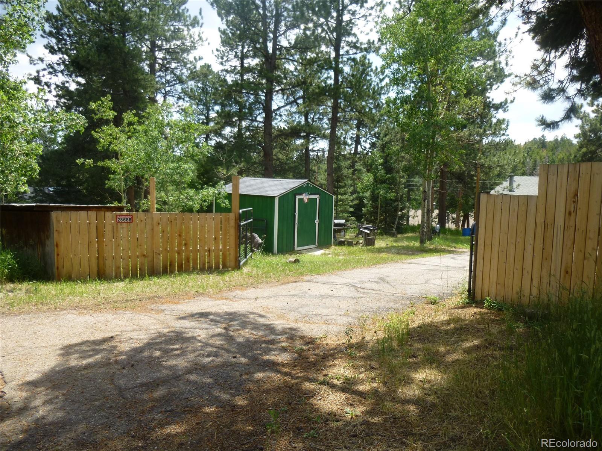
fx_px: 435
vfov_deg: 54.9
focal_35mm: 25
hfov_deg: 69.4
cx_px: 301
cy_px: 226
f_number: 3.1
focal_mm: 4.5
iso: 100
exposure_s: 1/500
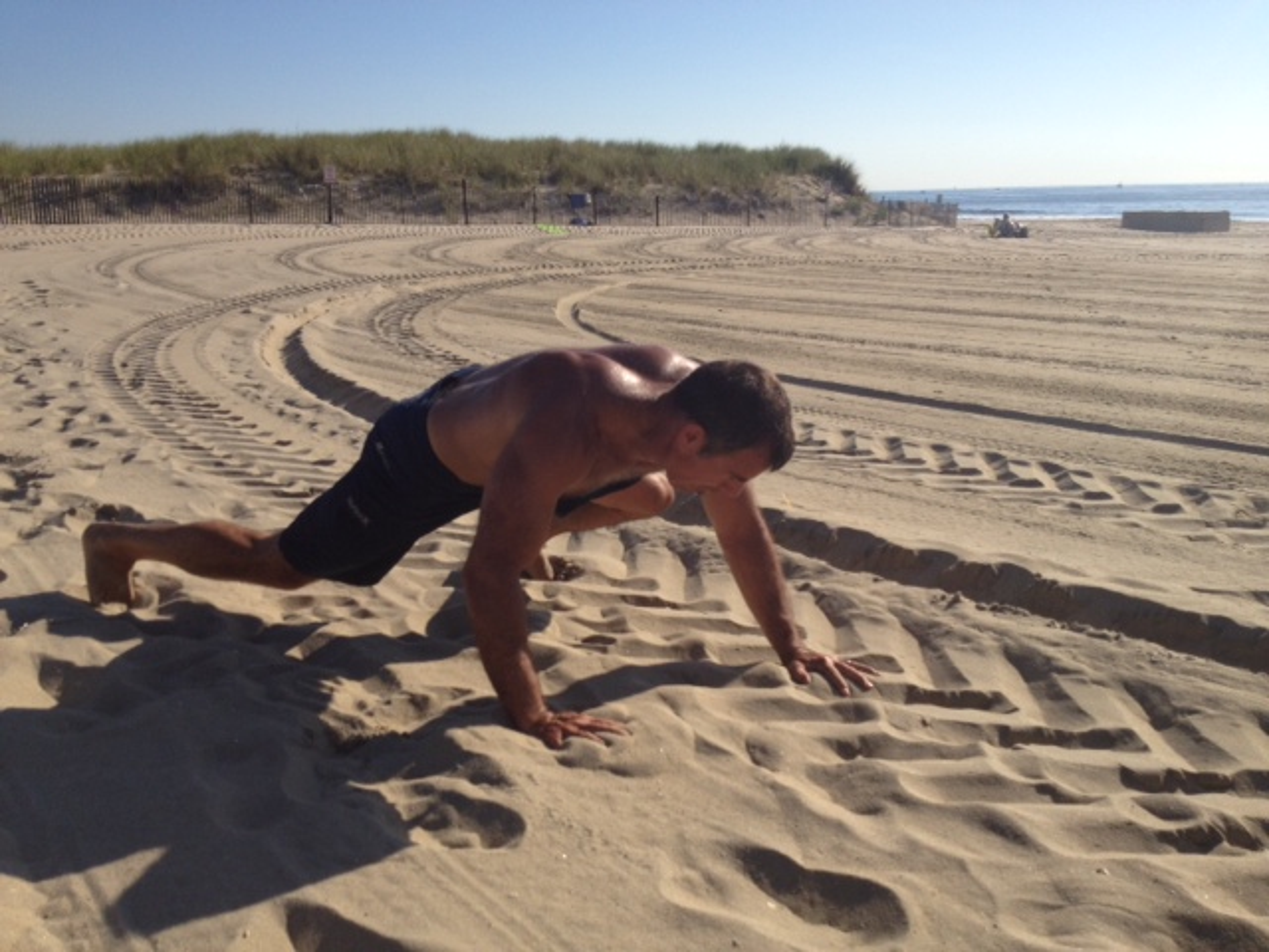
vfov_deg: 40.7
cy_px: 476
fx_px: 1283
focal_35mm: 35
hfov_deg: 52.6
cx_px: 634
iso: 64
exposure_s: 1/2632
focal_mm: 4.28
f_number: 2.4
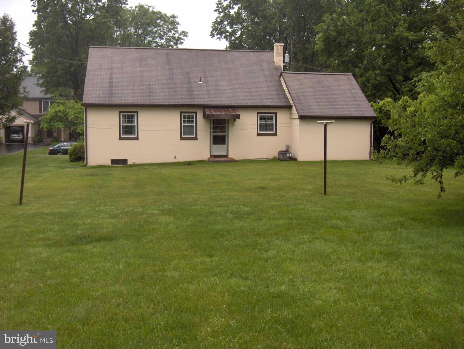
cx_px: 232
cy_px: 174
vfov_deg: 36.9
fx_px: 523
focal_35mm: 39
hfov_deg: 47.8
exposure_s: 1/321
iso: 100
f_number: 2.8
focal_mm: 8
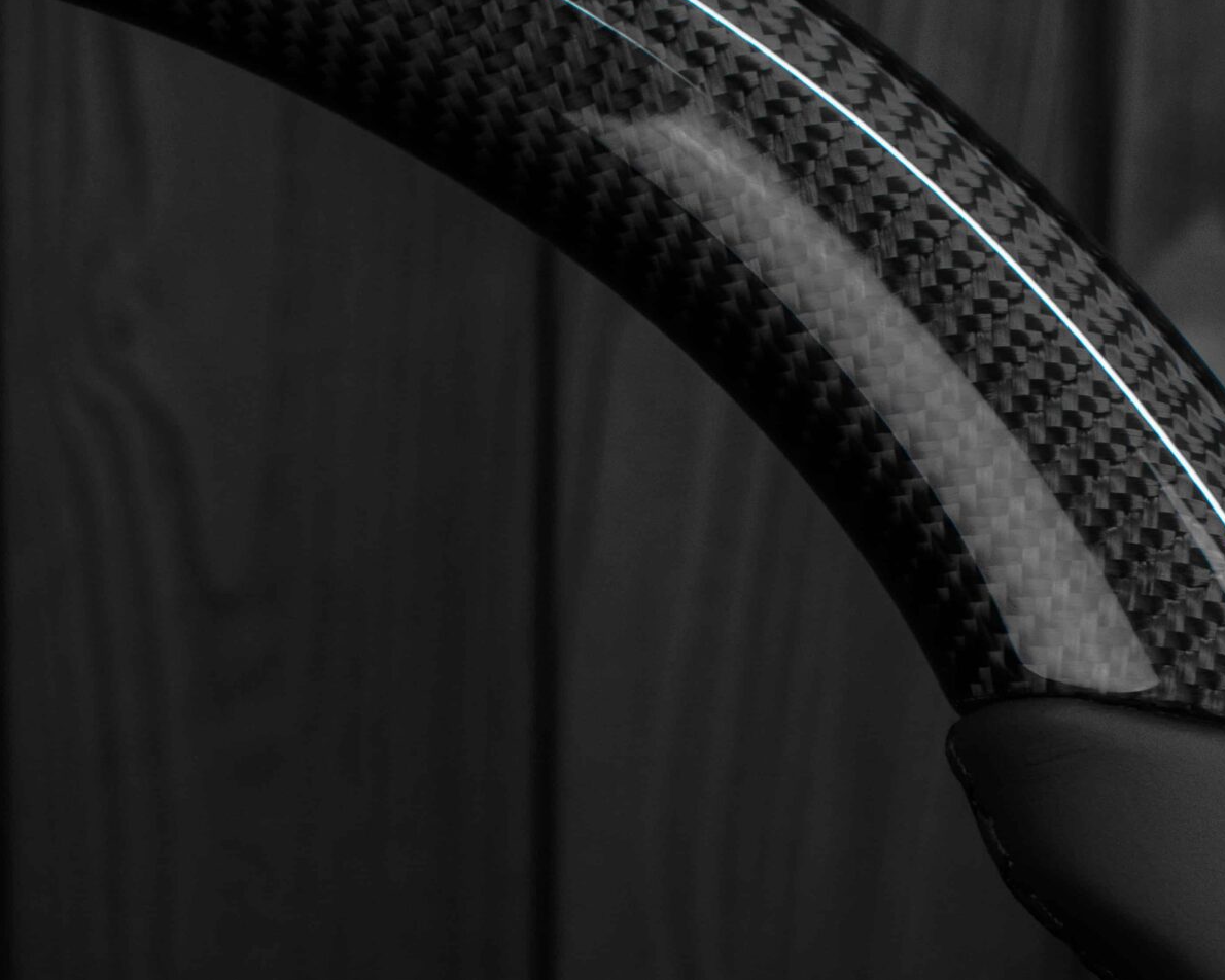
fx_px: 3843
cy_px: 819
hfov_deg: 18.1
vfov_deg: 14.4
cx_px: 561
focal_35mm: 106
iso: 500
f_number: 6.3
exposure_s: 1/125
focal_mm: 35
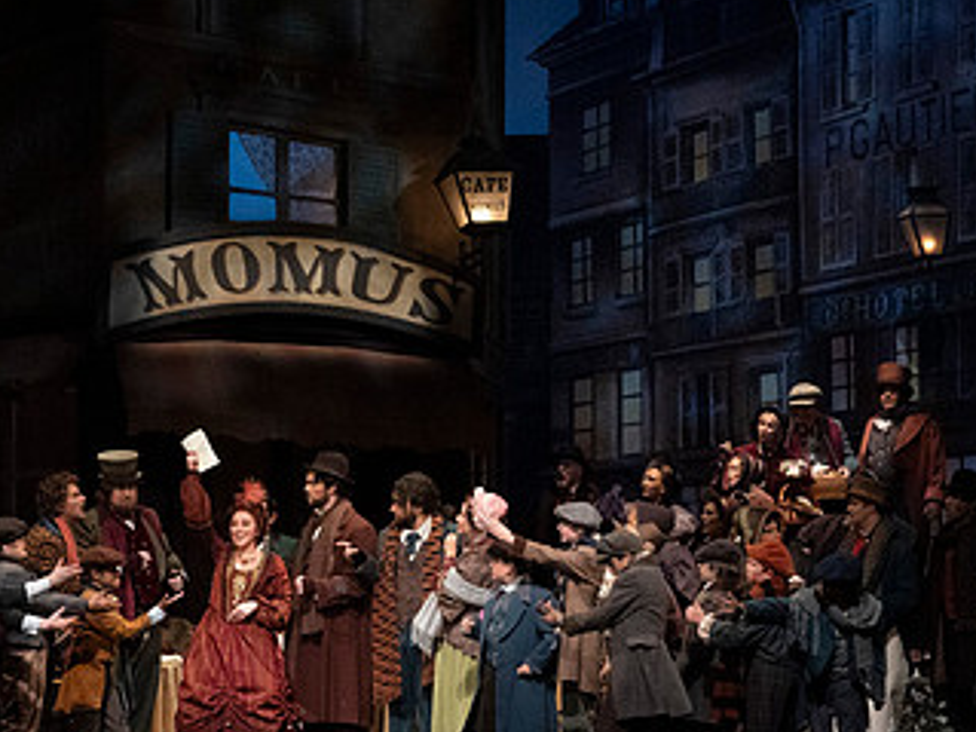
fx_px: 3946
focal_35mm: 140
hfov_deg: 14.1
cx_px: 340
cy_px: 323
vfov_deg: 10.6
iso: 16000
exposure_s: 1/400
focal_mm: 80
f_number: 13
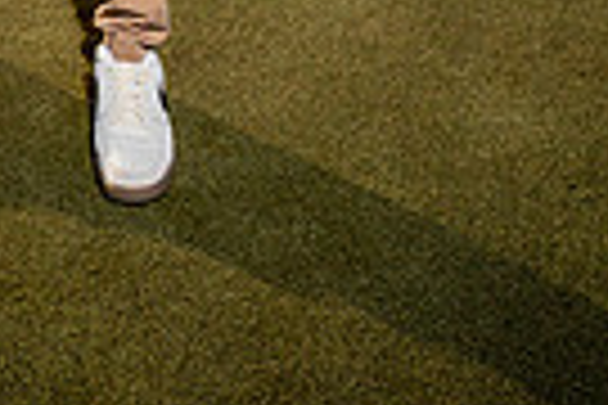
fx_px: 1689
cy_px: -590
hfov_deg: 19.9
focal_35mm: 100
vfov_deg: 11.3
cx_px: 18
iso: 100
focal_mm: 30
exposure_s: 1/1250
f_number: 4
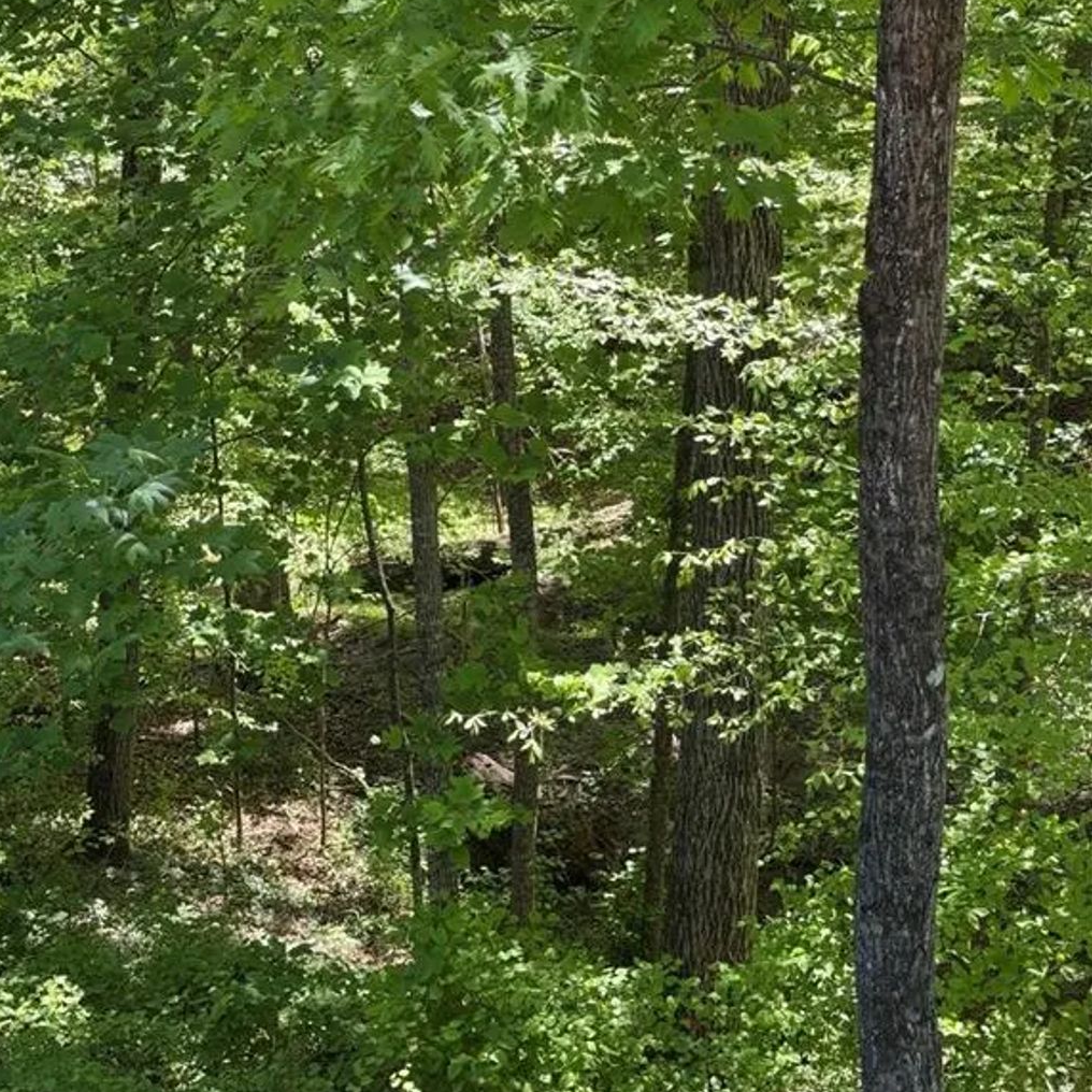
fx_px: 2034
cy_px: 410
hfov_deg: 30.0
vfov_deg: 29.9
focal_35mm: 57
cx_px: 544
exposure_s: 1/298
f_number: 1.78
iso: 64
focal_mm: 6.76
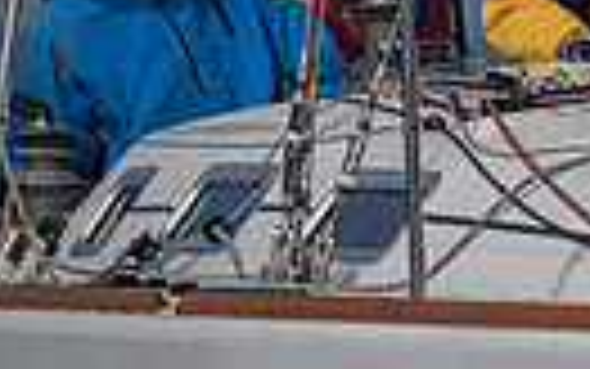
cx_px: 928
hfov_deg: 1.1
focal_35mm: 1866
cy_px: -470
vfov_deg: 0.7
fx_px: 30017
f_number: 6.3
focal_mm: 400
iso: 320
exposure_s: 1/4000
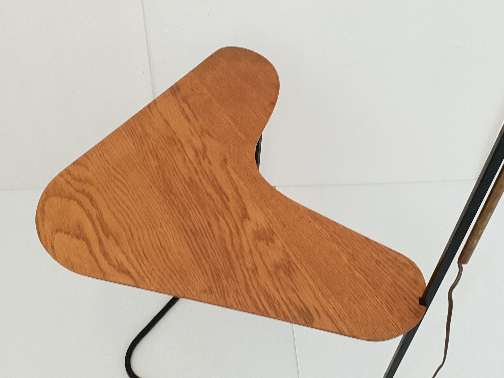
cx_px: 252
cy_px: 189
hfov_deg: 67.3
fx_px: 379
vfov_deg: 53.1
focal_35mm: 26
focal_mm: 4.3
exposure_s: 1/50
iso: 100
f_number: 2.4
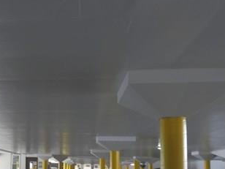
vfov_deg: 27.5
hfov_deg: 34.8
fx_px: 338
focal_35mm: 52
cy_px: 132
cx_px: 25
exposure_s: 1/30
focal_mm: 4.5
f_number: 3
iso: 125
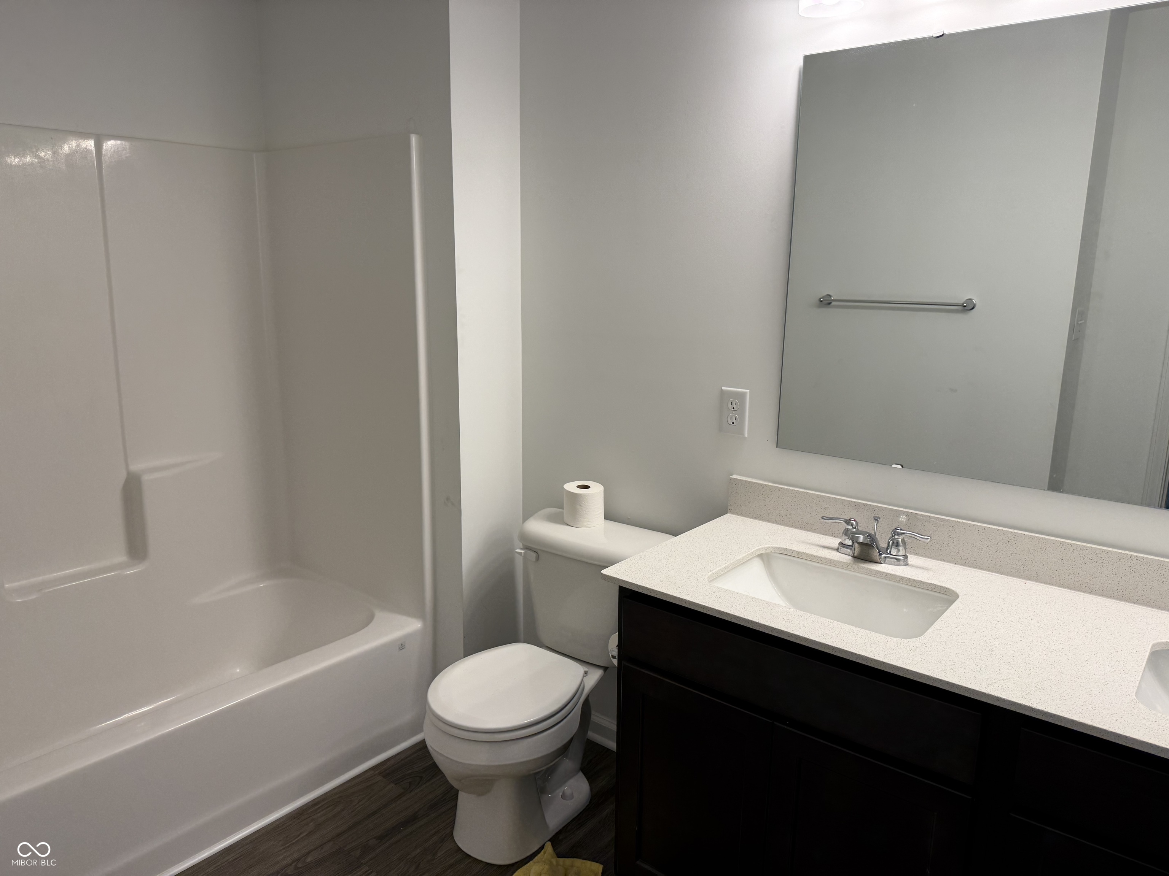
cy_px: 438
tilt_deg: -11.0
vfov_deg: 56.8
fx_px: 810
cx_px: 584
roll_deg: -0.2
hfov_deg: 71.6
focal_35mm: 24
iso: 50
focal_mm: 6.76
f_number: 1.78
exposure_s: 1/128
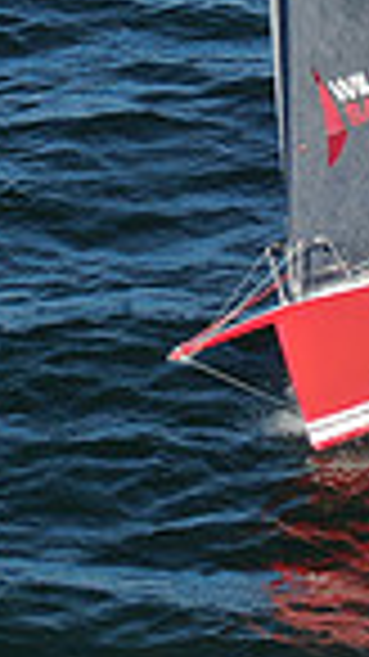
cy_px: -65
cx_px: 198
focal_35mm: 208
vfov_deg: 10.2
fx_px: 3622
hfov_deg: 5.8
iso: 100
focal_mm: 8.6
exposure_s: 1/640
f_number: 3.8
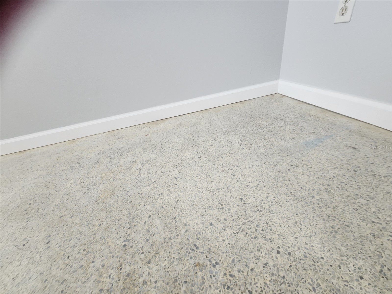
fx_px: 147
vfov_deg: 89.9
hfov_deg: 106.2
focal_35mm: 13
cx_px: 196
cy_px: 147
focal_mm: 2.2
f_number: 2.2
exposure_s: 1/40
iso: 320
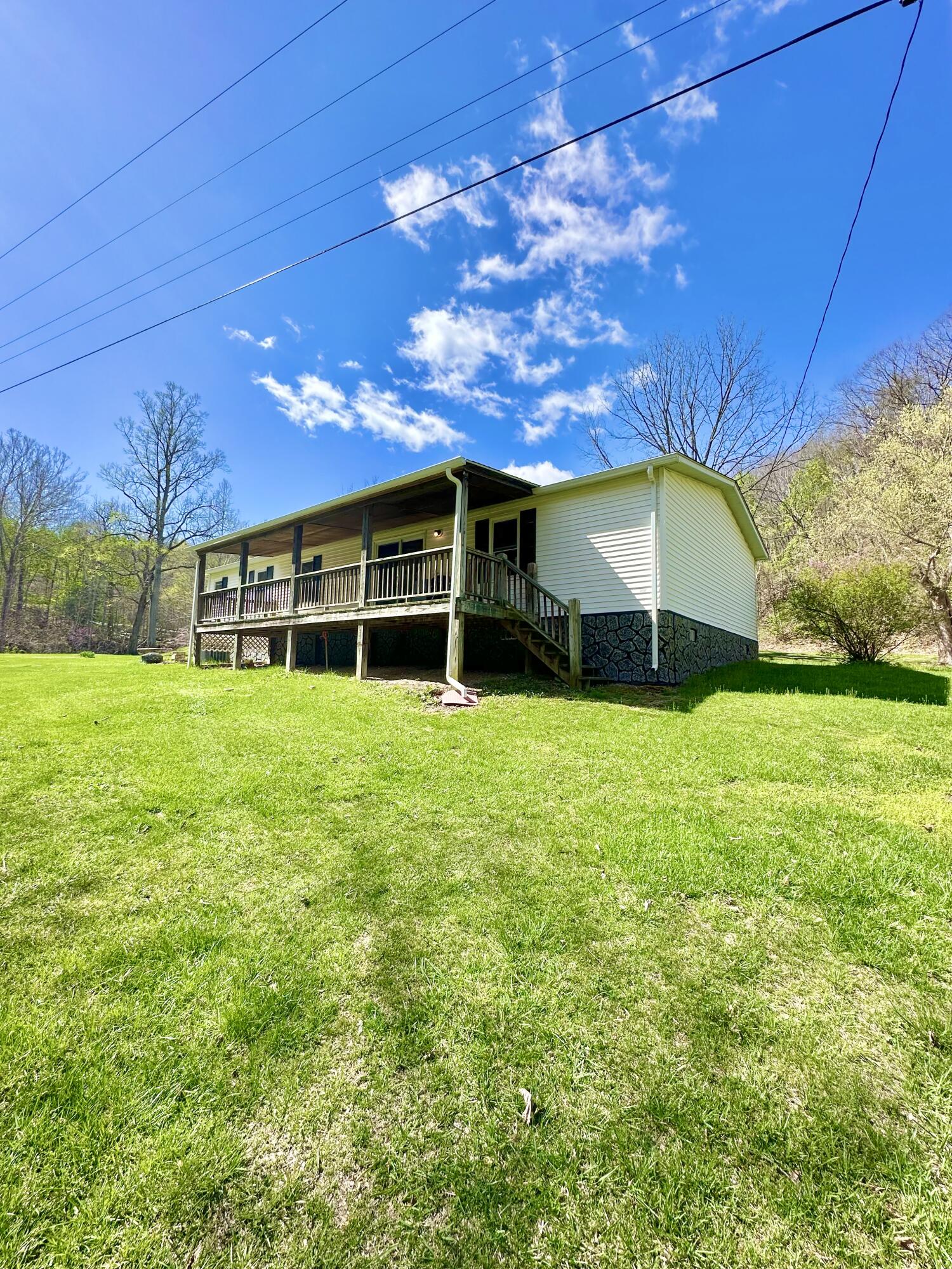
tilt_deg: +5.9
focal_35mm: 14
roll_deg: -2.0
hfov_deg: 85.7
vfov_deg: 102.1
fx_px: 513
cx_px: 476
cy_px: 634
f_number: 2.2
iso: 50
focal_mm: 2.22
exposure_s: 1/1182
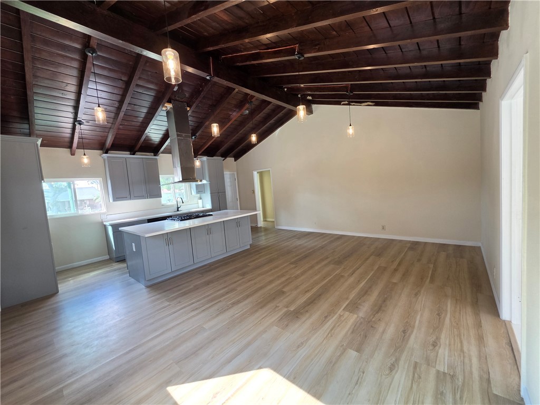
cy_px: 202
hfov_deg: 106.2
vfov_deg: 89.9
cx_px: 270
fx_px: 203
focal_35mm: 13
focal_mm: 2.2
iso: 80
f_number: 1.9
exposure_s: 1/120
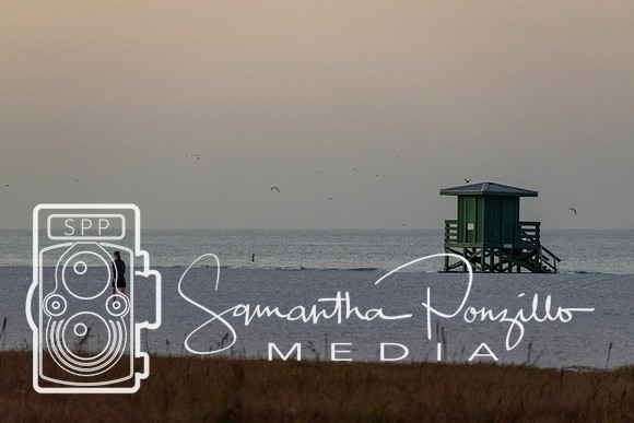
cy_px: 212
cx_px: 317
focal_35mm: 298
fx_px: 5249
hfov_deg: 6.9
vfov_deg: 4.6
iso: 3600
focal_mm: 195
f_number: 5.3
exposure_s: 1/500
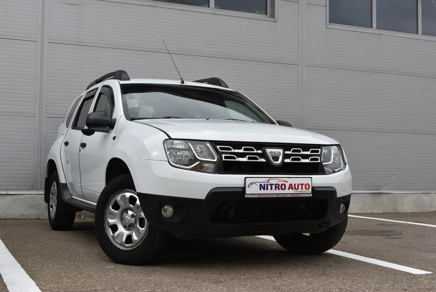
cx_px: 218
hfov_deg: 38.9
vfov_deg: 26.5
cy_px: 146
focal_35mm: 51
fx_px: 618
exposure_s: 1/250
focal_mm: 34
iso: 140
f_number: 8
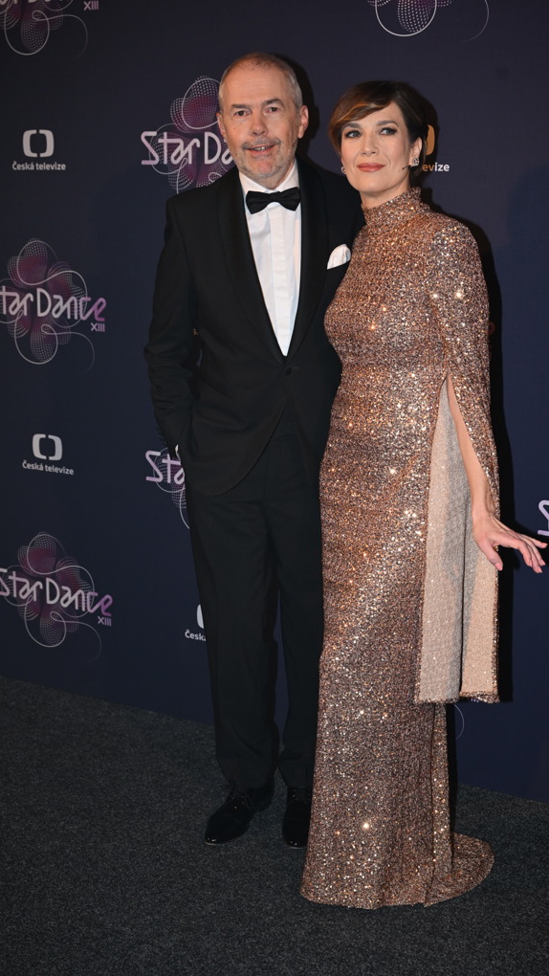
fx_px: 1319
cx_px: 301
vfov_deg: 40.6
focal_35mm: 51
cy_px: 483
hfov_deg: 23.5
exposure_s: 1/125
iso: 1000
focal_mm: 48
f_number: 5
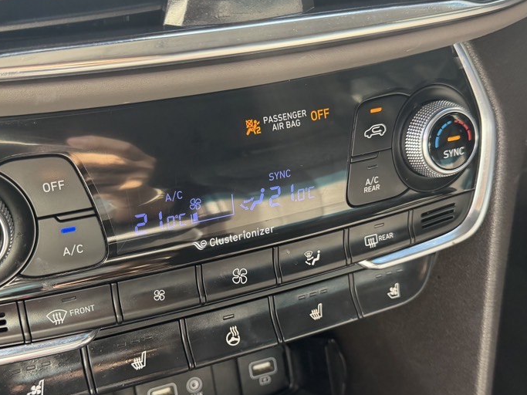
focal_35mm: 45
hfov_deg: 41.9
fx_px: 685
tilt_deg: -34.5
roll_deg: -2.2
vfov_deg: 32.1
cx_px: 211
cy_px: 226
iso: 200
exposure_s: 1/94
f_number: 1.78
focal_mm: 6.76
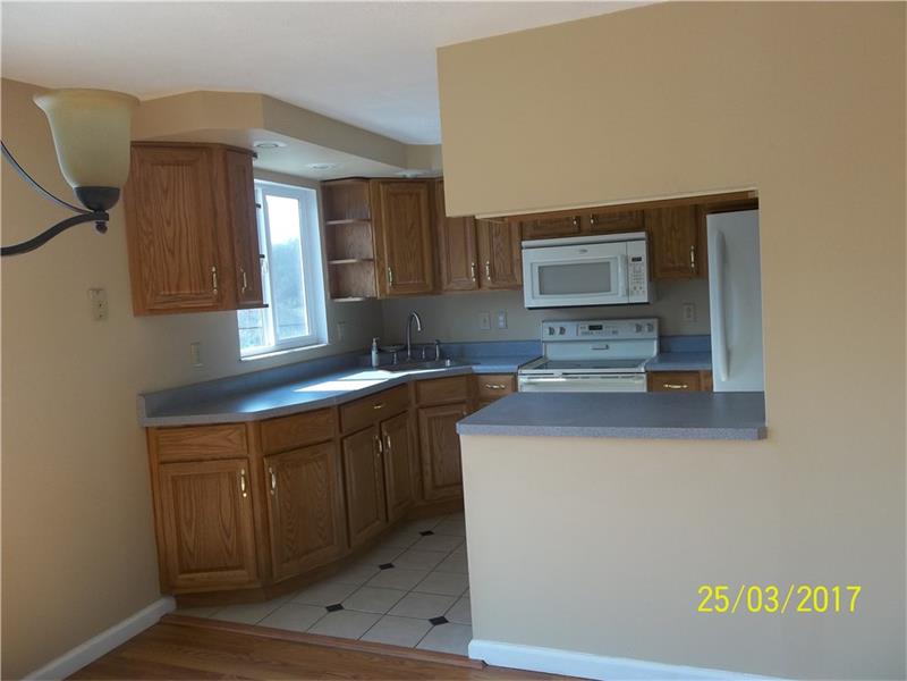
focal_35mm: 27
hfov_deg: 65.3
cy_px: 340
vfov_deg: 51.4
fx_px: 707
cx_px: 454
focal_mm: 4.9
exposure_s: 1/80
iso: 80
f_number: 3.5
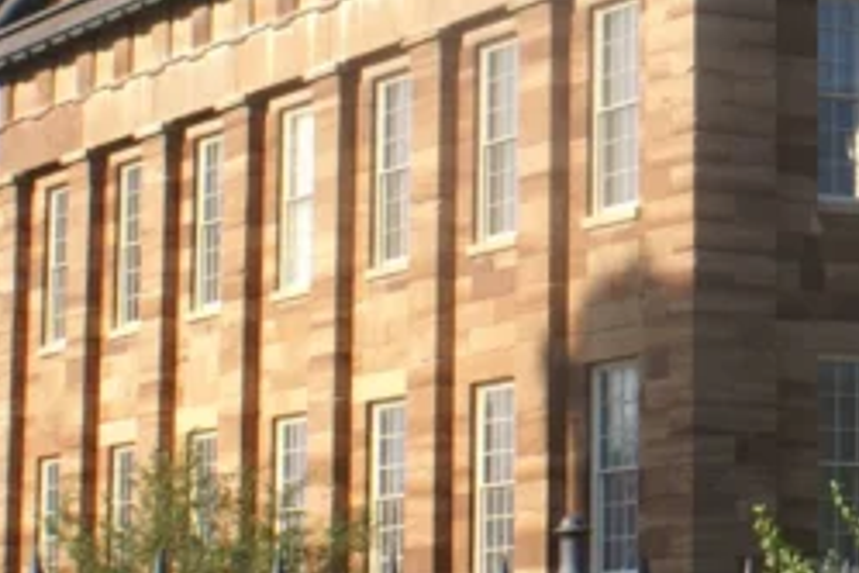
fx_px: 3531
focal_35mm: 148
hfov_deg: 13.2
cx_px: 1204
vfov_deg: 9.2
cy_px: 12
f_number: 10
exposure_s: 1/125
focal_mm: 24
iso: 100
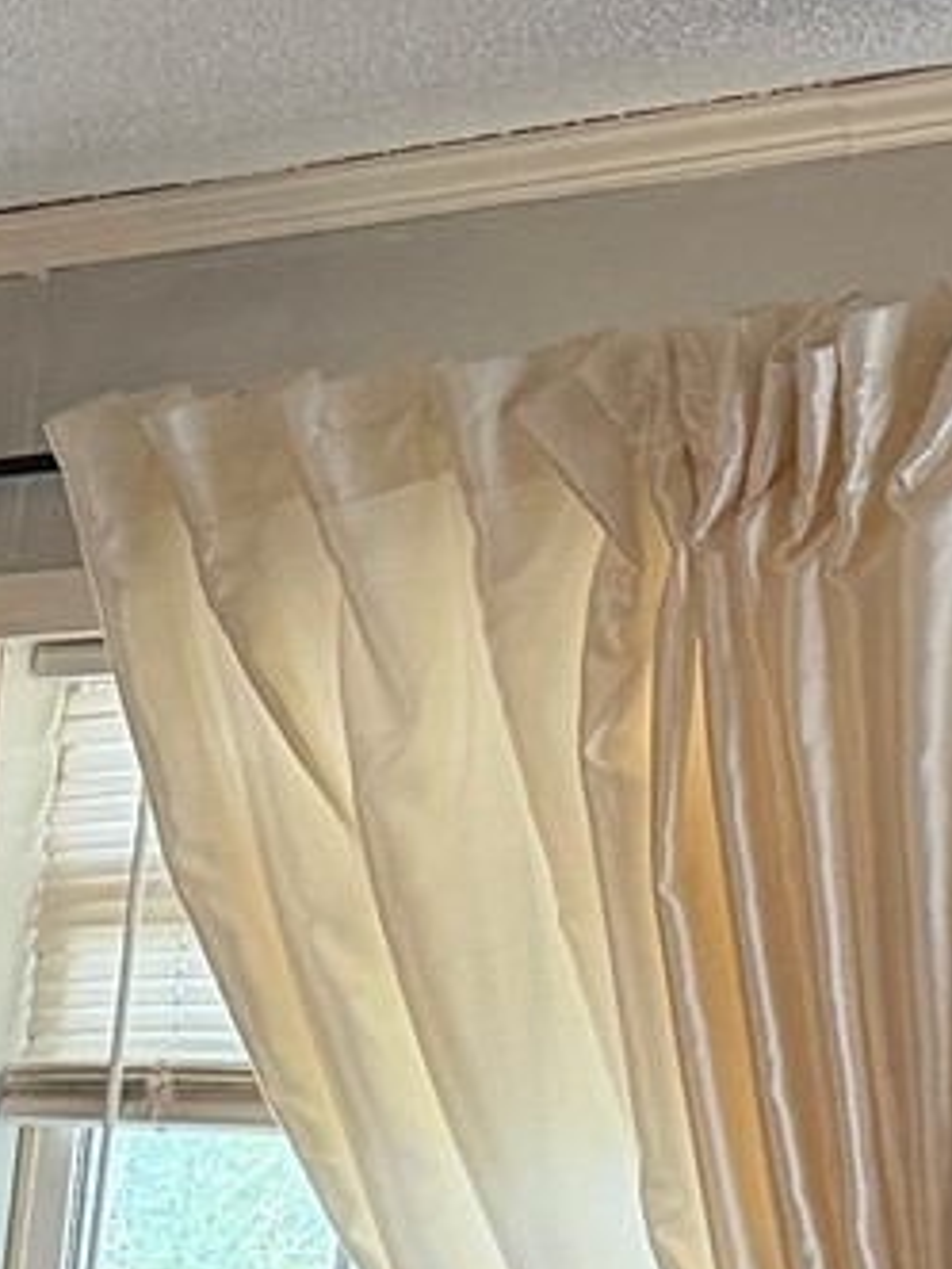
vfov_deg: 13.5
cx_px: -2042
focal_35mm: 139
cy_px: 1800
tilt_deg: -8.8
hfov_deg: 8.6
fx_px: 5097
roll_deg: -2.2
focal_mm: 6.76
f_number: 1.78
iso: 320
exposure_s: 1/120
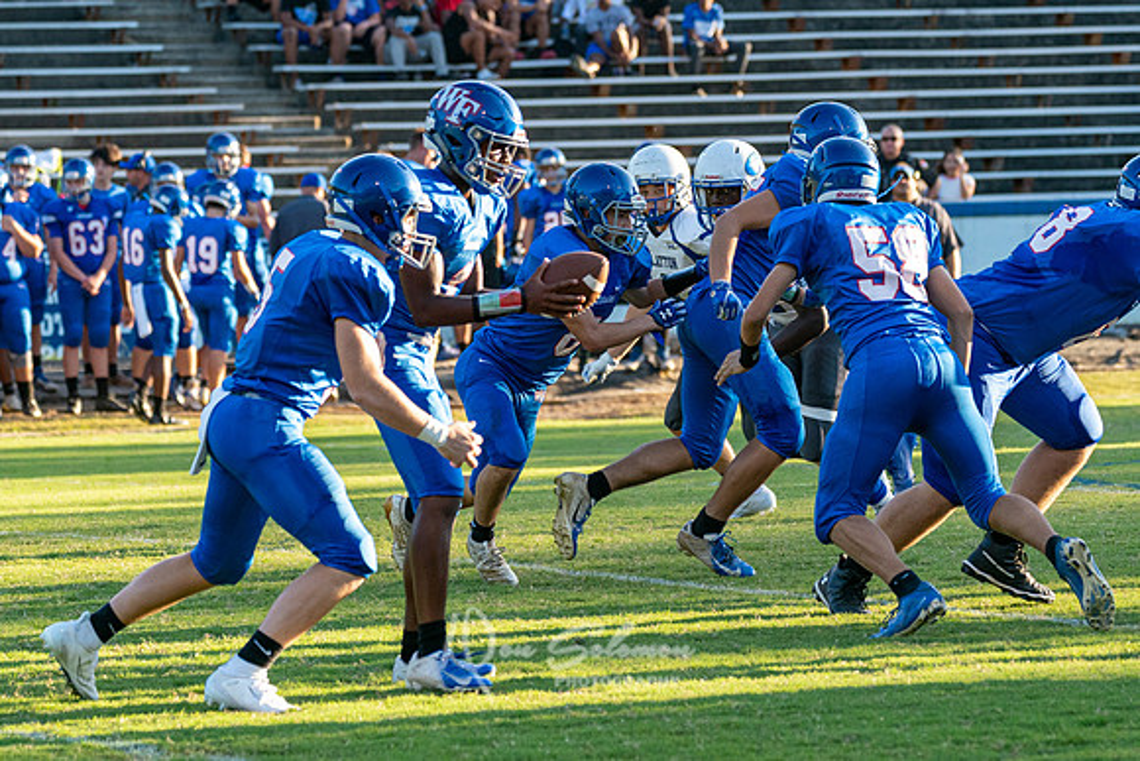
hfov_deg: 7.9
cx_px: 623
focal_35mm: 260
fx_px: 8249
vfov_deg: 5.3
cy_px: 347
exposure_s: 1/1000
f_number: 5.6
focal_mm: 185
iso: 1250
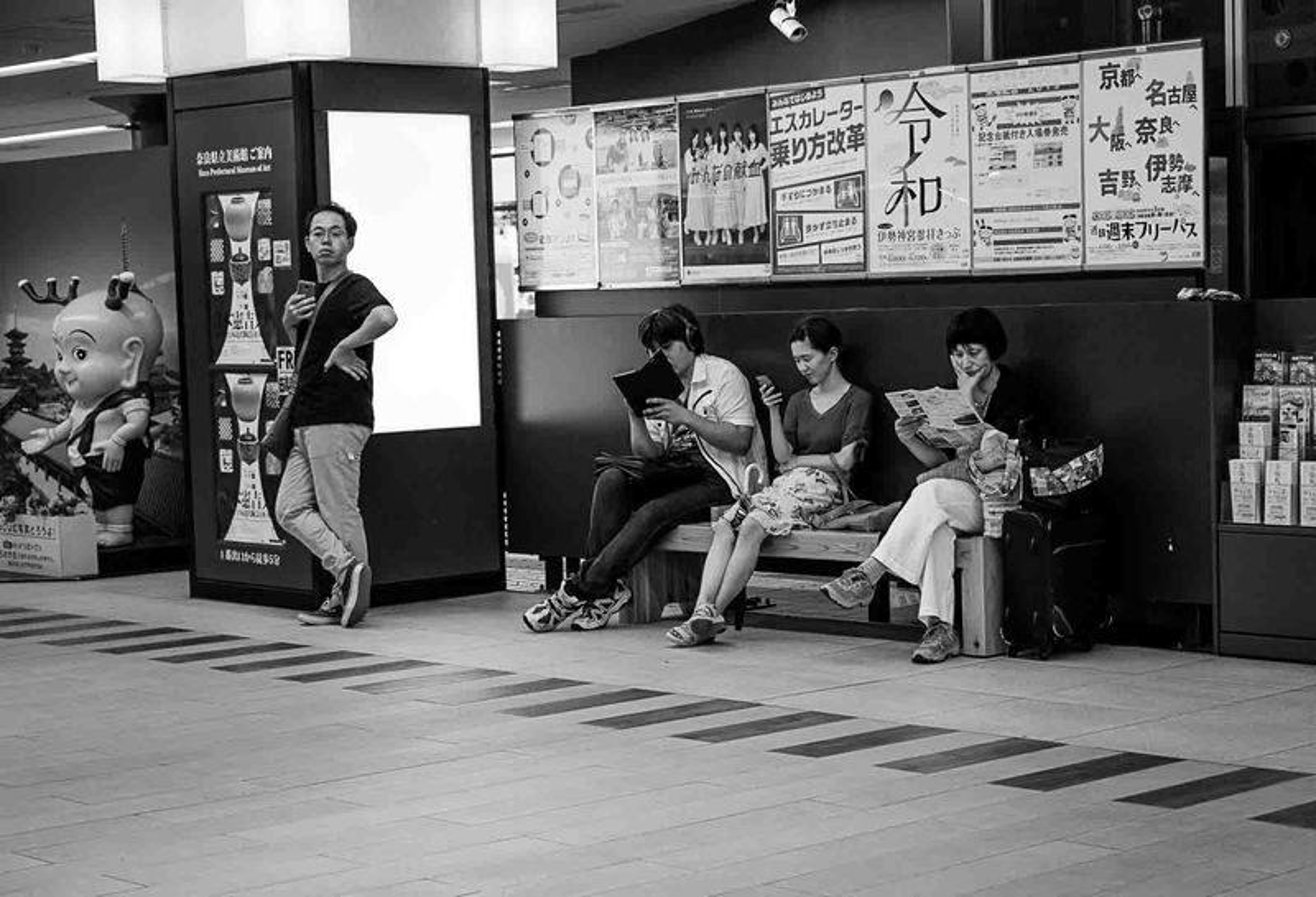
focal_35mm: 71
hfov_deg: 28.2
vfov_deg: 19.4
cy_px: 494
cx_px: 750
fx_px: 2621
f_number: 4.8
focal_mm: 62
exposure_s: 1/320
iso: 1250
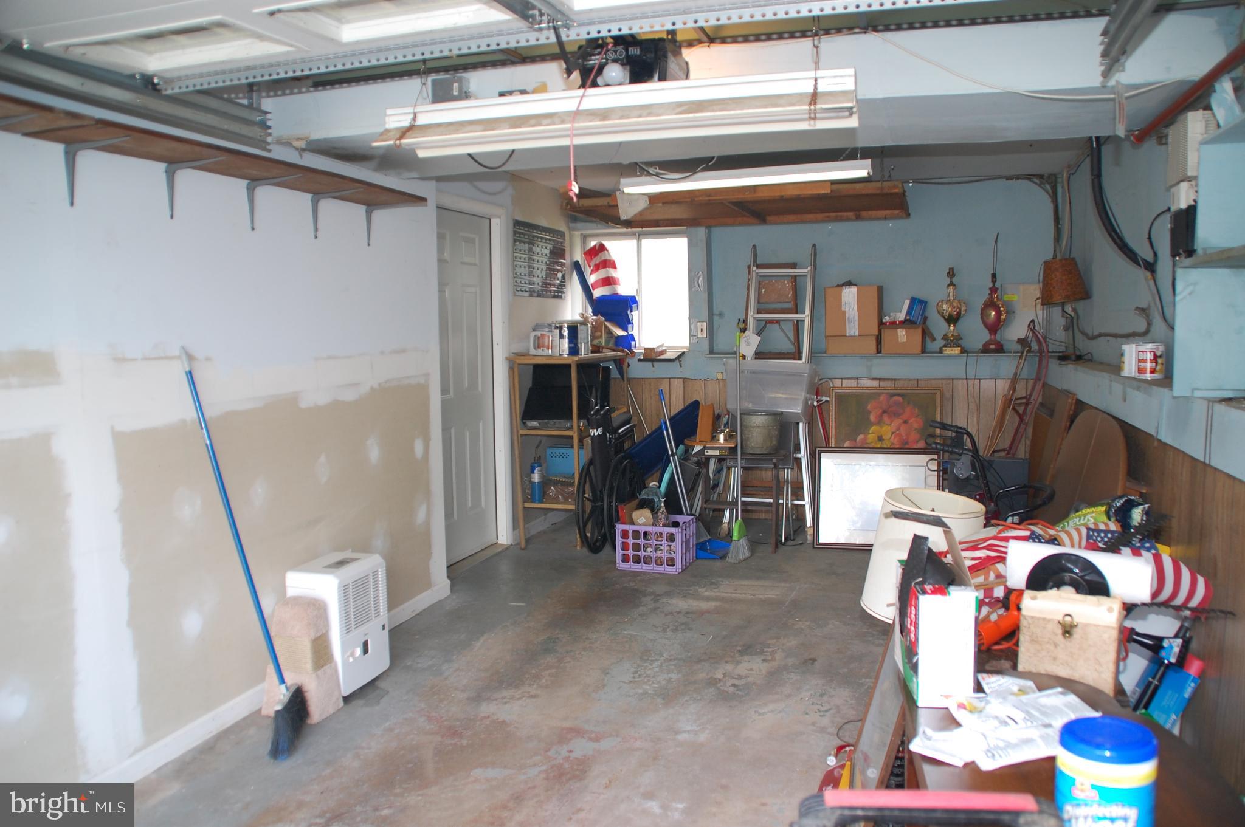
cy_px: 414
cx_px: 622
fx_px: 933
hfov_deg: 67.4
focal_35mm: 27
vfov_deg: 47.8
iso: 400
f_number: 4.5
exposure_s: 1/60
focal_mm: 18
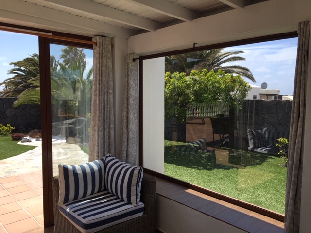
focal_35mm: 29
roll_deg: -0.2
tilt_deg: -2.9
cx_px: 156
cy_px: 116
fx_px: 261
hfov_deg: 61.7
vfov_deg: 48.2
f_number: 2.2
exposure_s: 1/1083
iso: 25
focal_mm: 4.15
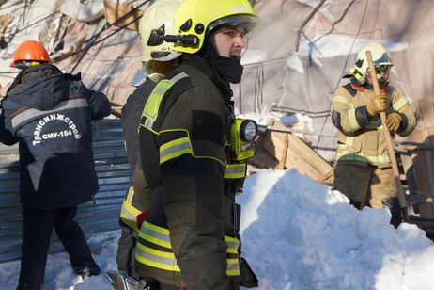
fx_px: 639
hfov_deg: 37.5
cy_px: 164
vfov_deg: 25.5
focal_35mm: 53
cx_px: 231
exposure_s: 1/500
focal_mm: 35
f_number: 5
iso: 160
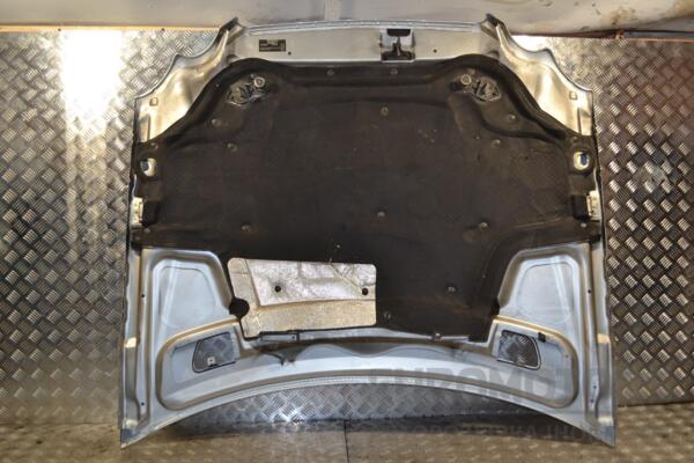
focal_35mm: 36
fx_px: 694
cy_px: 232
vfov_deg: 36.9
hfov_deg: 53.1
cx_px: 347
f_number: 4
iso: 200
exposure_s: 1/125
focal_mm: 24
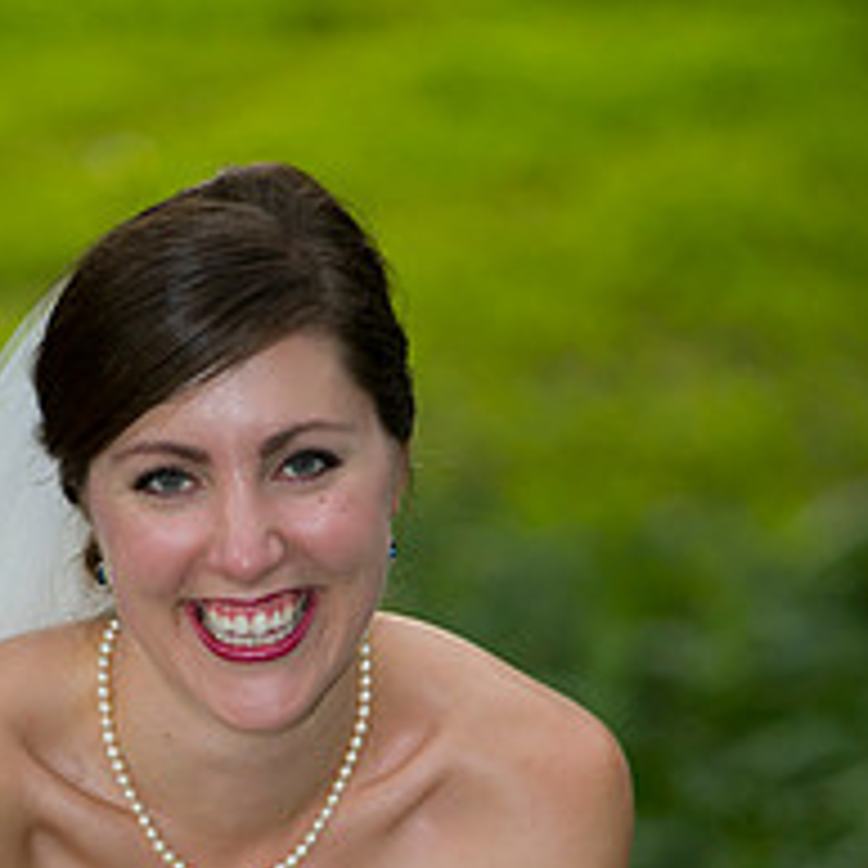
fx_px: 8965
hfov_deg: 5.5
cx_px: 268
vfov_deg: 5.5
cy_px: 958
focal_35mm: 316
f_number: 2.8
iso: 400
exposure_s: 1/200
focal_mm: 160
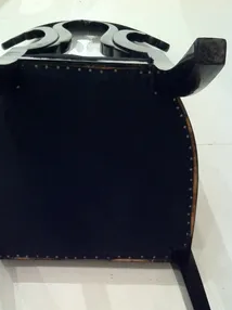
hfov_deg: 29.5
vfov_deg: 38.4
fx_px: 439
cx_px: 84
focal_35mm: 49
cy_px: 212
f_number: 2.8
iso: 320
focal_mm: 3.85
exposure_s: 1/15
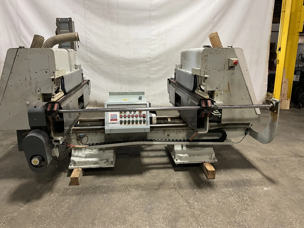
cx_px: 152
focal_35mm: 29
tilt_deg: -13.5
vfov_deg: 48.2
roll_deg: +0.1
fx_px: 255
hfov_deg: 61.7
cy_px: 114
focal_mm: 3
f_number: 1.8
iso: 160
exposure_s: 1/60
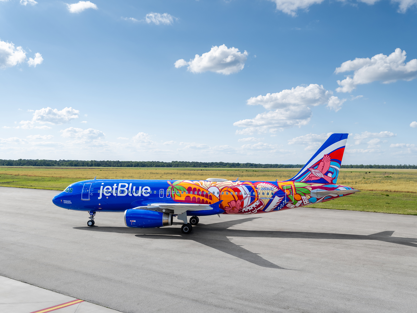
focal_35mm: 36
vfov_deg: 39.7
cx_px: 208
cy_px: 156
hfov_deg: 51.4
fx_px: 434
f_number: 8
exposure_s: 1/1000
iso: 800
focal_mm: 45
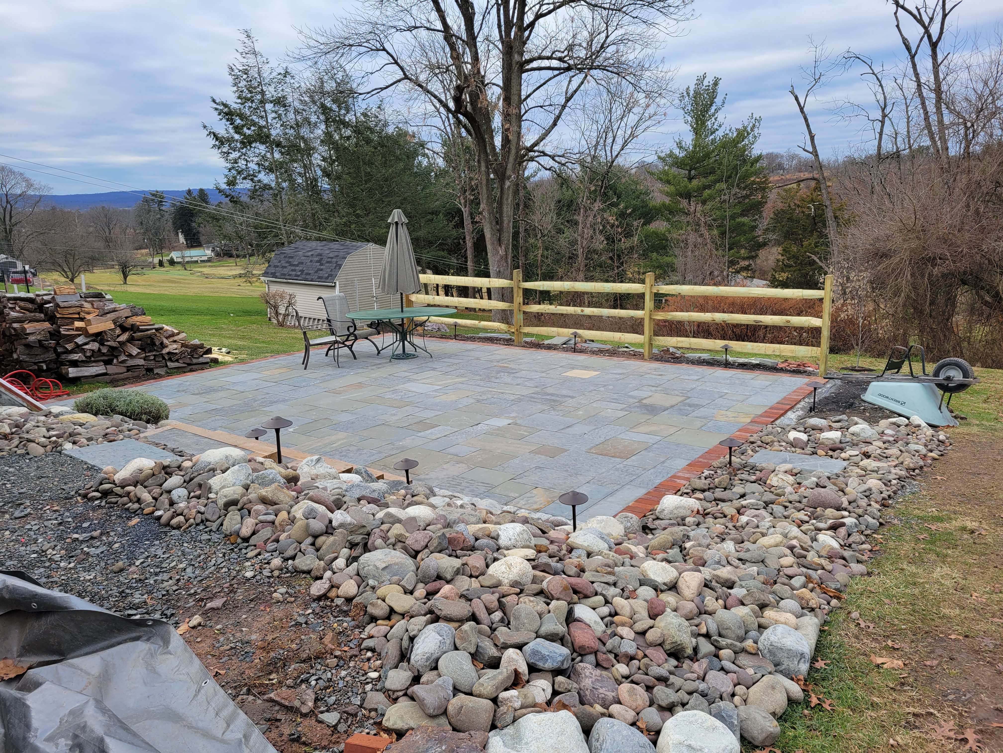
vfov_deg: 53.1
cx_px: 502
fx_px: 753
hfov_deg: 67.3
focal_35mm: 26
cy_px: 376
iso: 40
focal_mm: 5.4
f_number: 1.8
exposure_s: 1/342
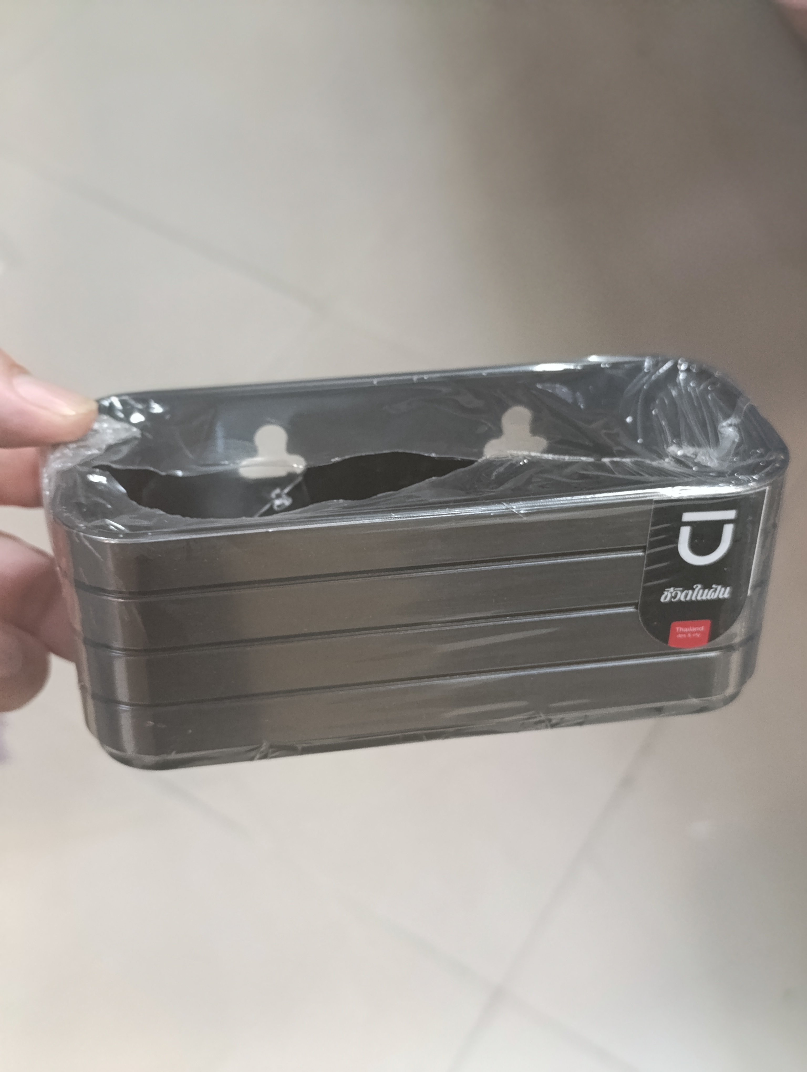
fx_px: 1426
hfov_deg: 31.6
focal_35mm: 46
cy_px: 536
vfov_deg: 41.2
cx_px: 404
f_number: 1.6
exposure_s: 1/50
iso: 1000
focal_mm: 6.14
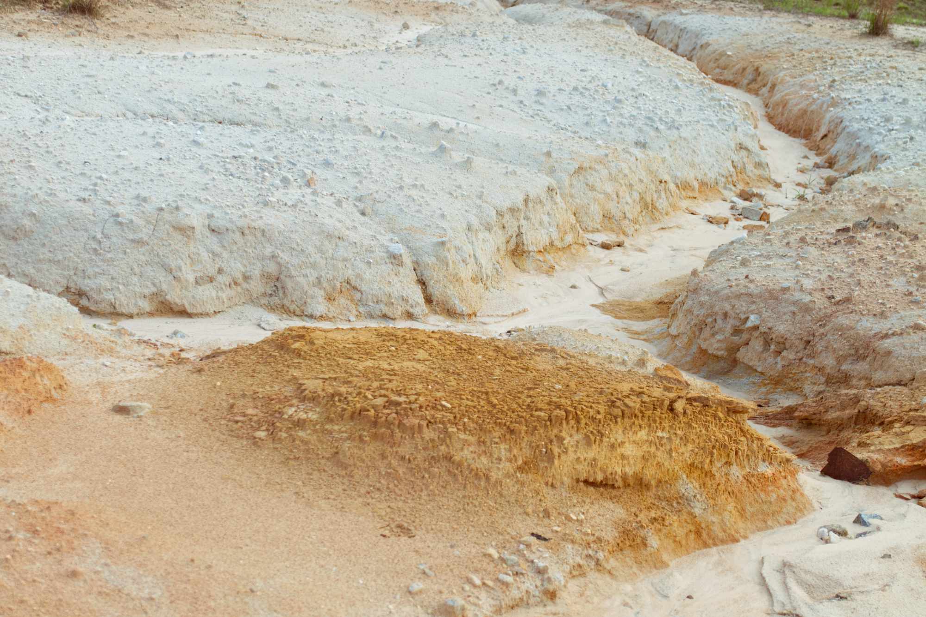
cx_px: 463
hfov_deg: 30.5
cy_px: 308
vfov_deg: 20.6
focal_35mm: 66
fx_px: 1697
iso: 320
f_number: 5.3
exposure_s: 1/160
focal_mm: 44
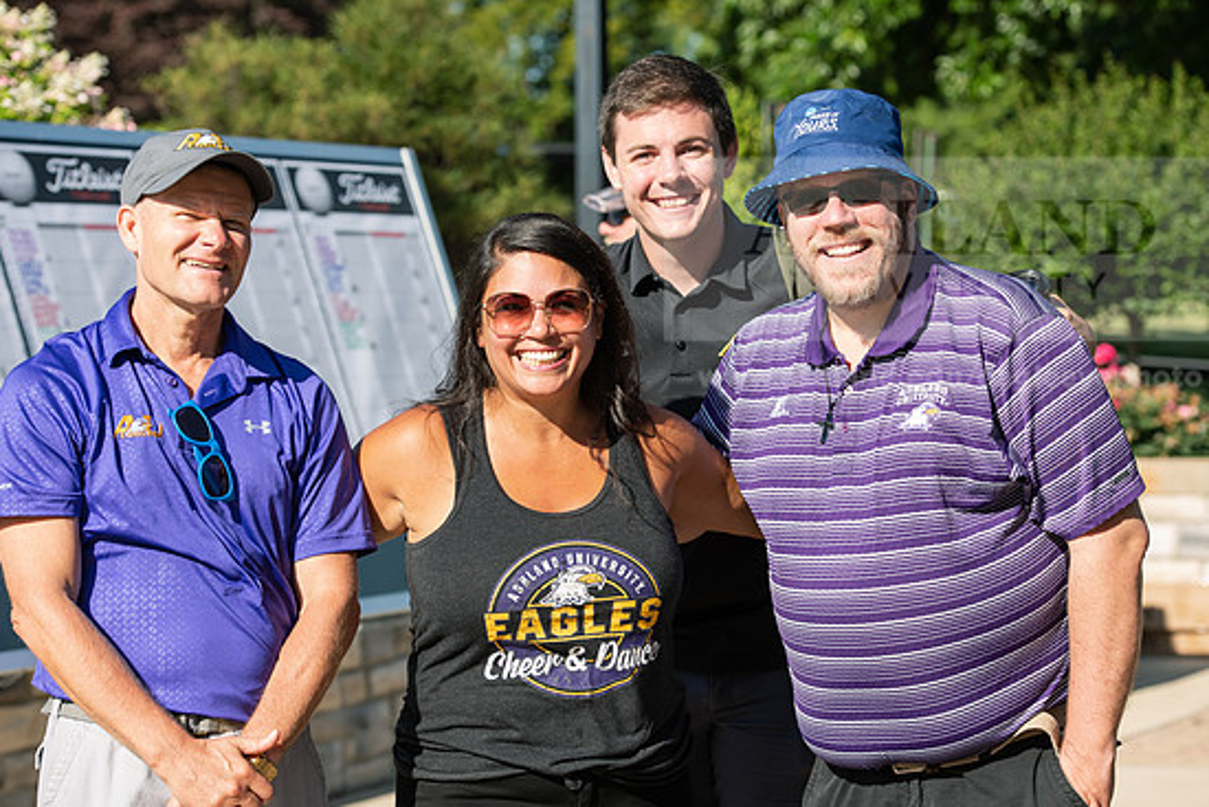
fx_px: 3258
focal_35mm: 97
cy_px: 423
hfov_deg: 21.0
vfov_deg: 14.1
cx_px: 598
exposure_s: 1/500
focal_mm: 92
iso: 125
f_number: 5
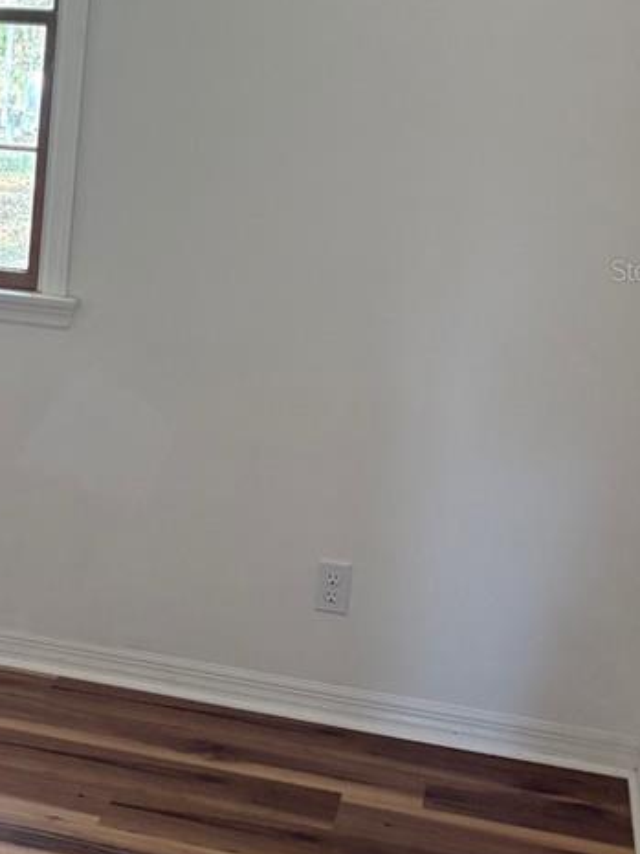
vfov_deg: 28.7
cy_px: 269
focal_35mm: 67
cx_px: -84
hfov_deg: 20.7
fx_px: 1653
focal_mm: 5.96
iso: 320
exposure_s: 1/60
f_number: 1.6
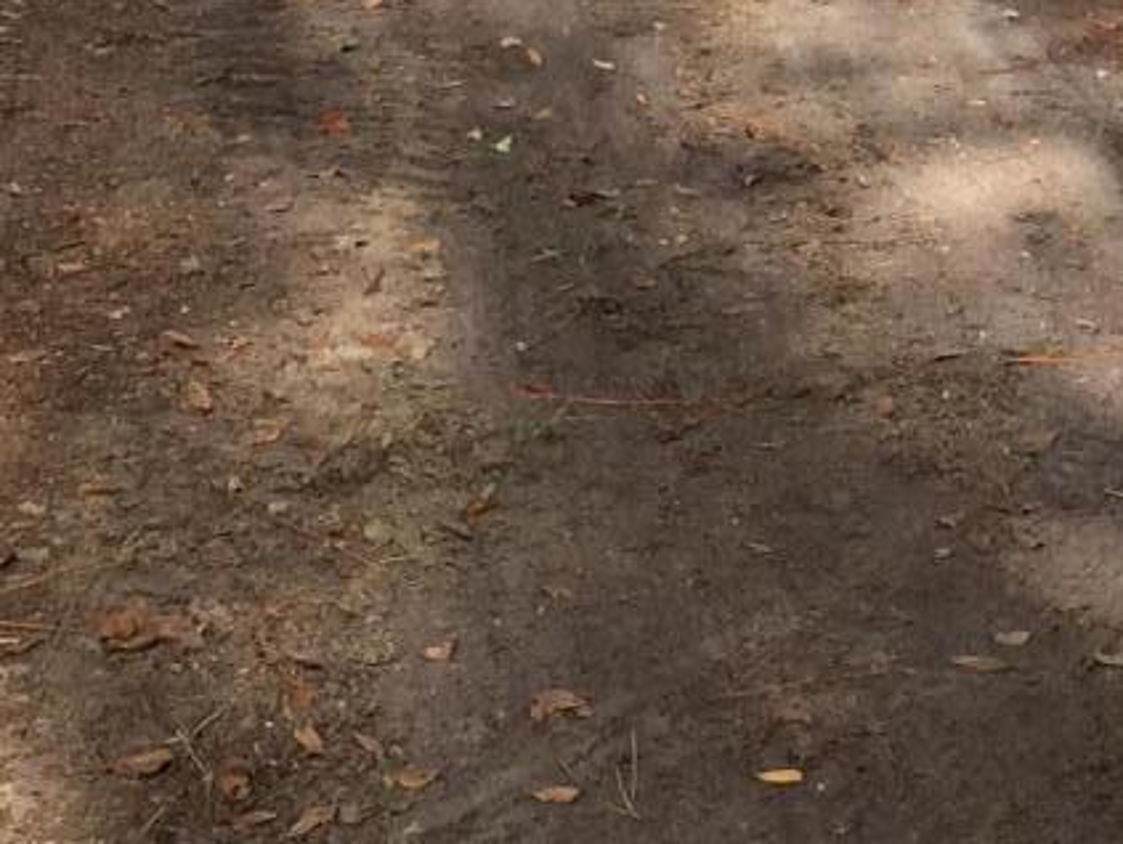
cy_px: -563
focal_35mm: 137
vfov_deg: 10.3
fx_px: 4448
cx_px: 1041
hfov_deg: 14.2
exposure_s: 1/659
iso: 32
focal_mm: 4.15
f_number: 2.2
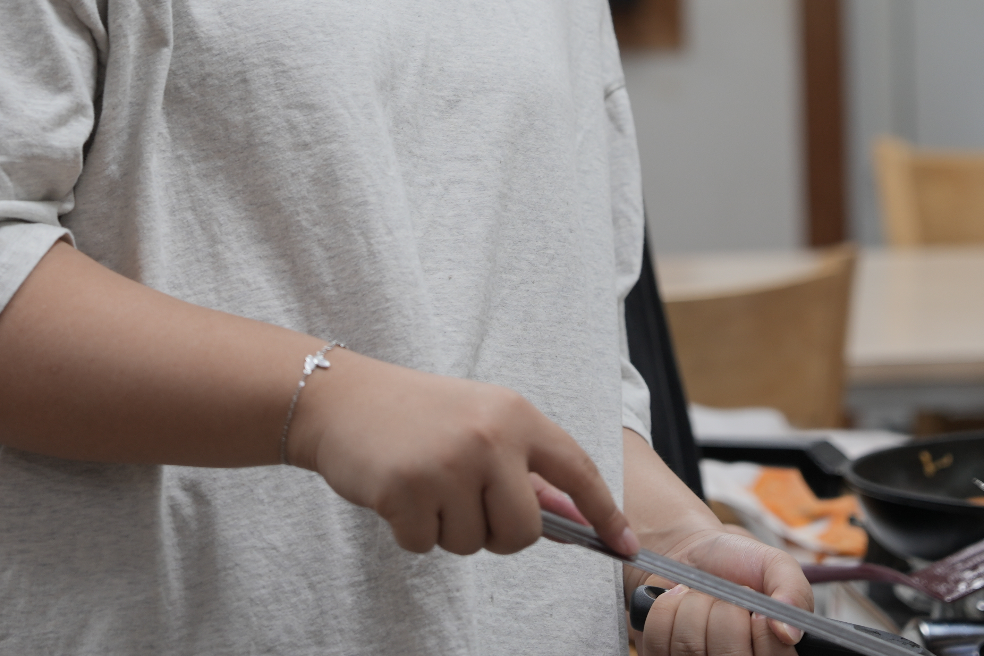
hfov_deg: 11.9
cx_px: 491
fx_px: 4728
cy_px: -133
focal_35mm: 173
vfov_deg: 7.9
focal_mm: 70
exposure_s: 1/80
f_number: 2.8
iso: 125
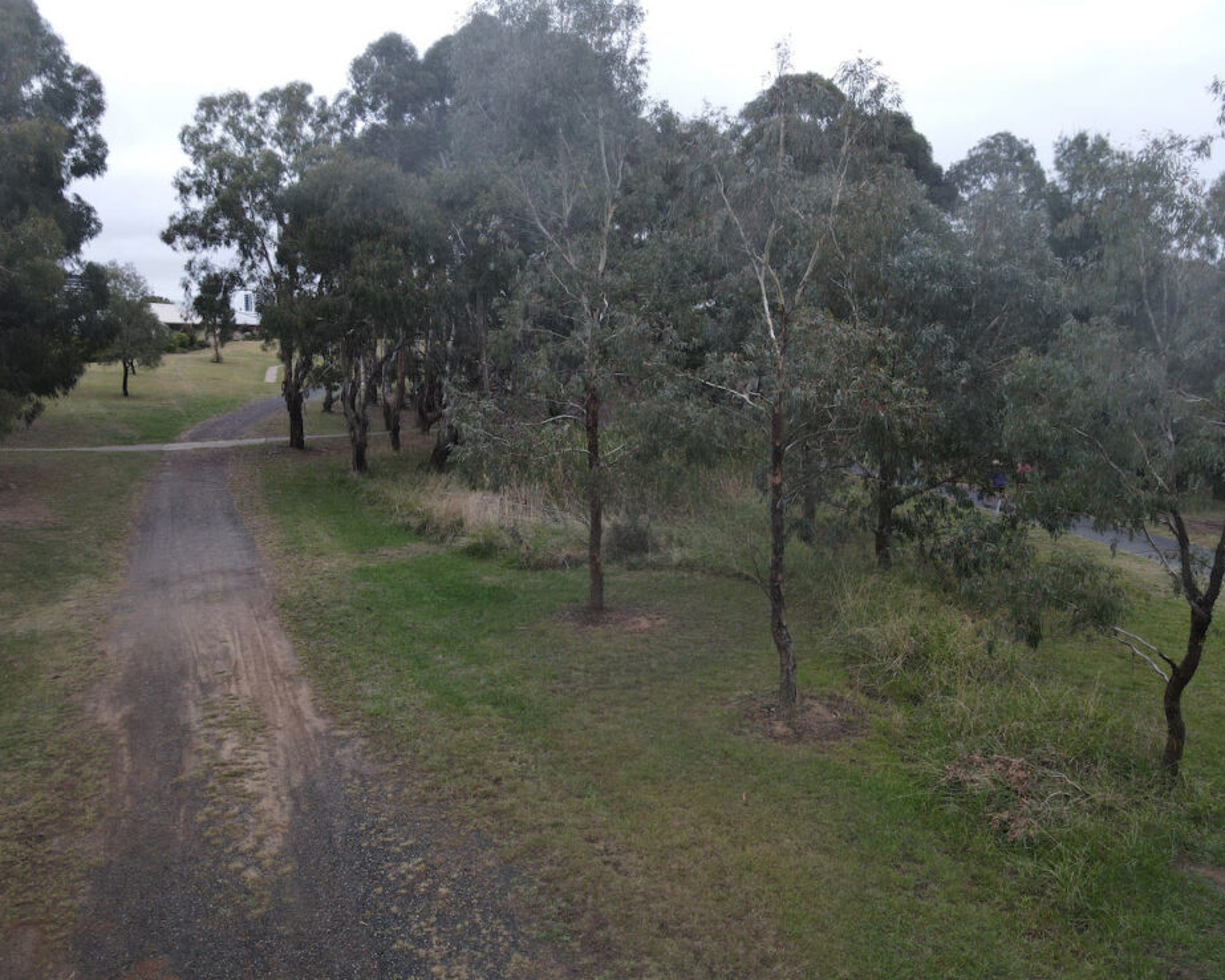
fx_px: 942
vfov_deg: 54.9
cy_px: 494
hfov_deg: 66.0
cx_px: 584
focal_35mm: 26
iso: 170
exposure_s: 1/15
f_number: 2.8
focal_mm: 4.5
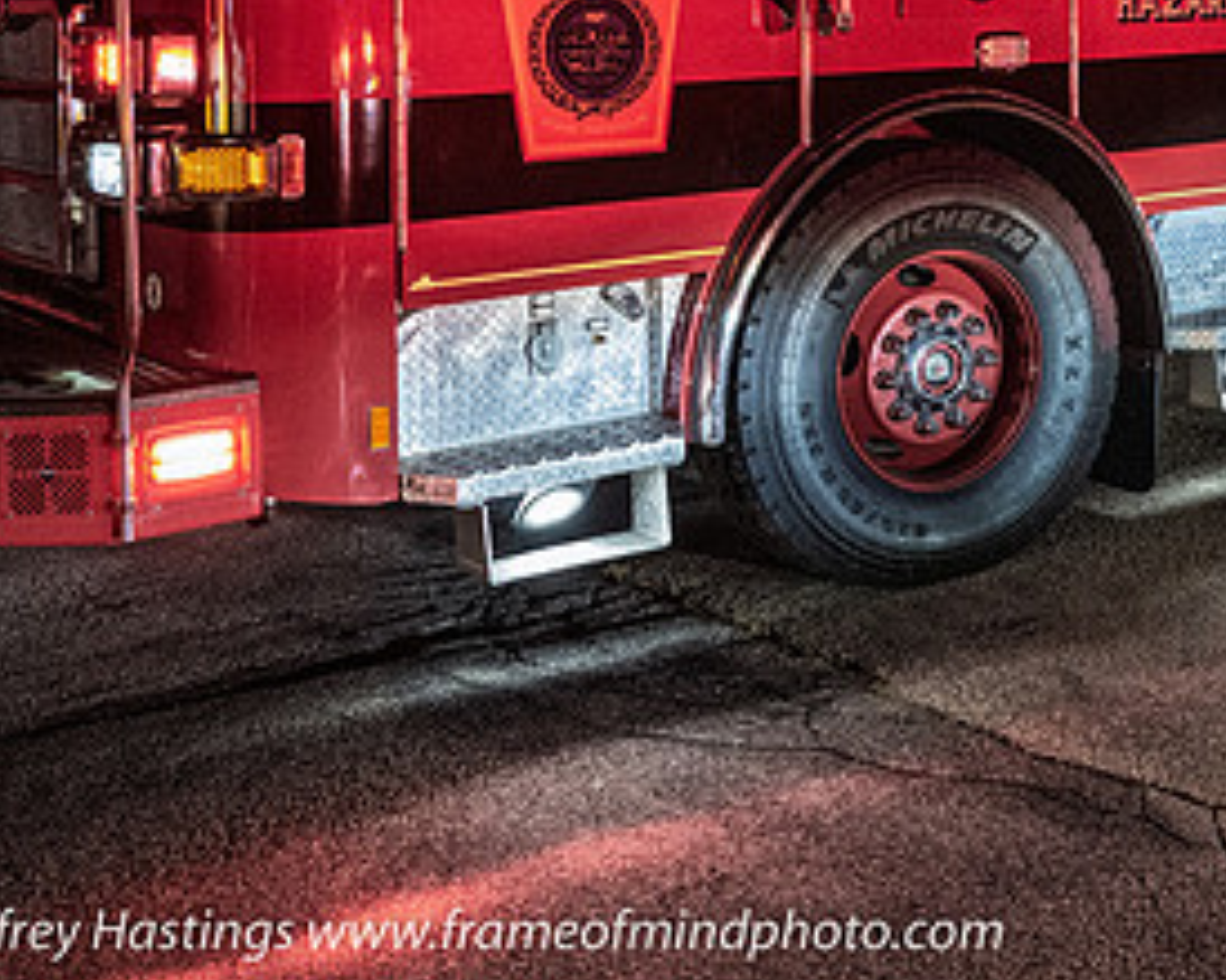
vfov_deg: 25.2
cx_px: 1177
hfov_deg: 31.0
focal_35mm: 57
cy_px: -23
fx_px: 2068
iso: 3600
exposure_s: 1/160
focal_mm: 24
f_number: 4
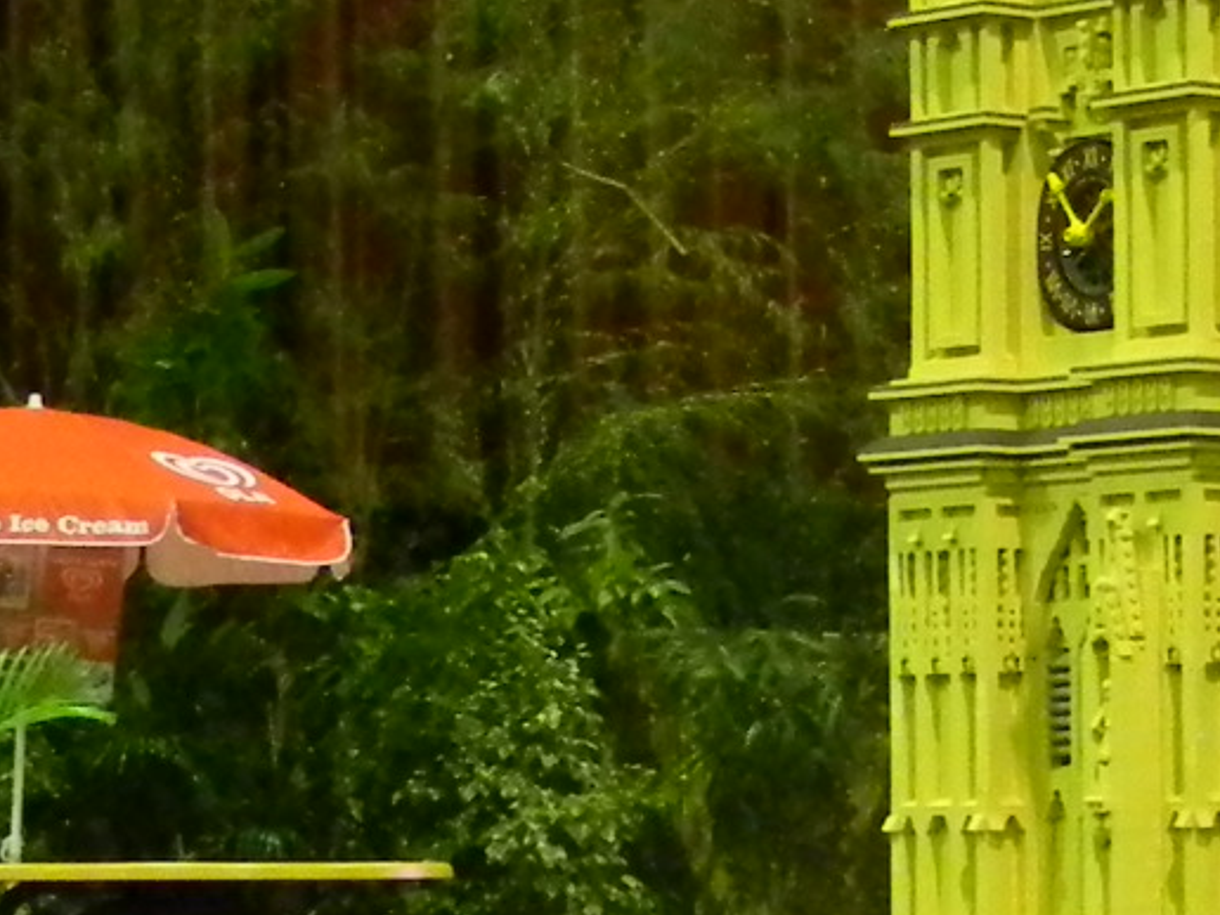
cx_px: 2776
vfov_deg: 8.2
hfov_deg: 9.8
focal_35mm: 181
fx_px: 6379
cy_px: 721
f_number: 3.7
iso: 641
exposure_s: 1/9.3
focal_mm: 6.4
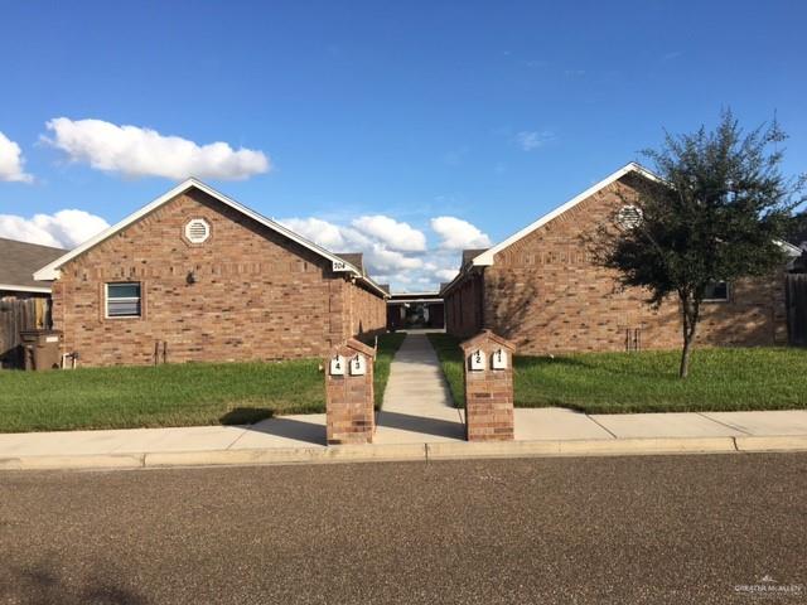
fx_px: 676
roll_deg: +1.1
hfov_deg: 61.7
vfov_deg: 48.2
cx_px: 404
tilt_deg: +2.2
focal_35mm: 29
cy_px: 302
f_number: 2.2
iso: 25
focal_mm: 4.15
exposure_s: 1/1603
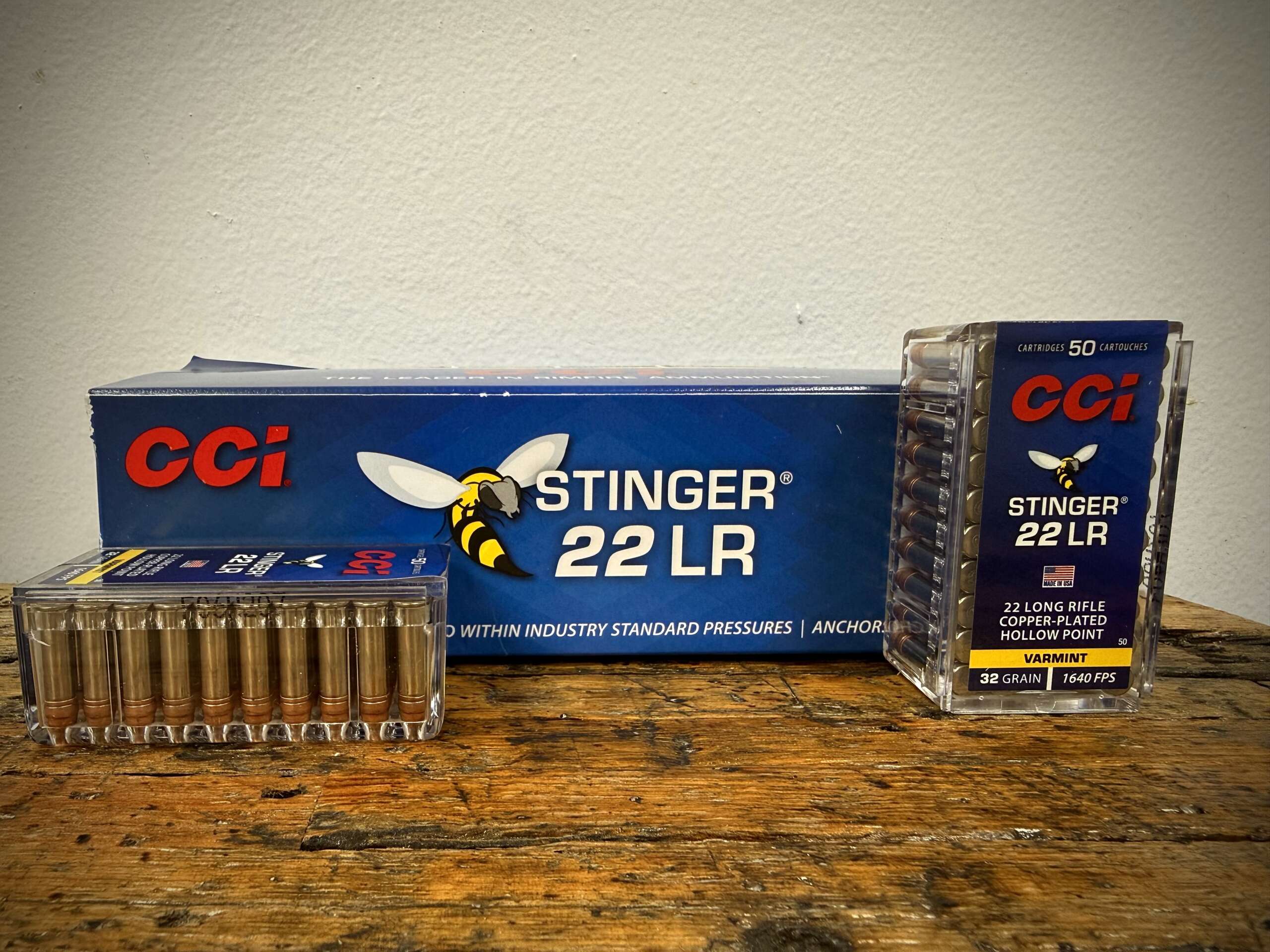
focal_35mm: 24
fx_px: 881
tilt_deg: -8.5
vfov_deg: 56.8
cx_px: 635
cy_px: 476
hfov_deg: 71.6
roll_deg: +0.0
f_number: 2.2
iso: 80
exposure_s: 1/40
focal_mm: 2.22
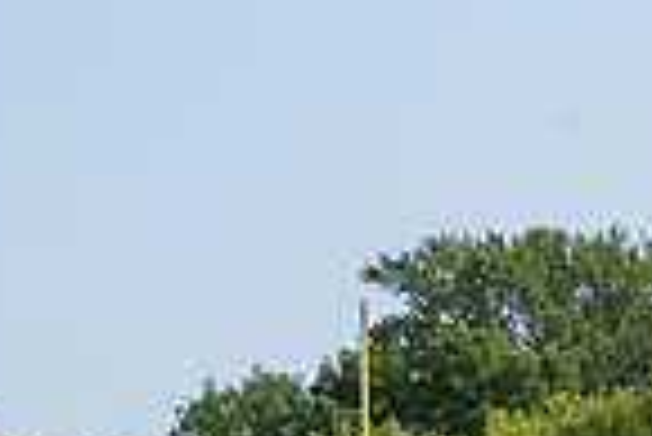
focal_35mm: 193
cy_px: 792
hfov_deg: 10.6
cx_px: 227
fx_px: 3499
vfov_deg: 6.9
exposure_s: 1/250
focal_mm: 46
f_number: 8
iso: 100
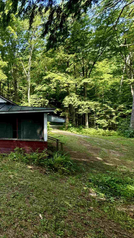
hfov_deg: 39.7
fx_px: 133
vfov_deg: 83.8
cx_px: -24
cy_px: 117
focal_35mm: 21
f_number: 2.2
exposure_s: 1/178
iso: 40
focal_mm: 2.22
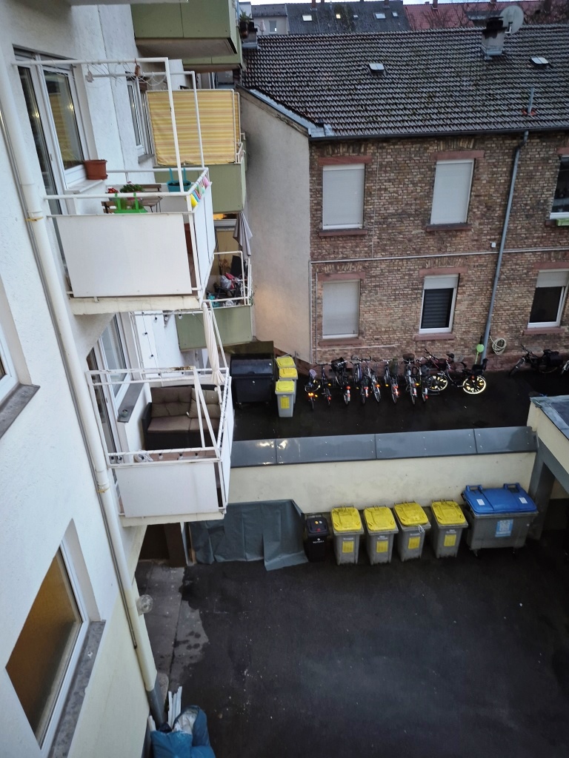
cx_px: 284
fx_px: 504
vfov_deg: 73.9
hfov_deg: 58.9
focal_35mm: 23
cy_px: 379
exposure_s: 1/10
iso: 250
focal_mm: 5.4
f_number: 1.8
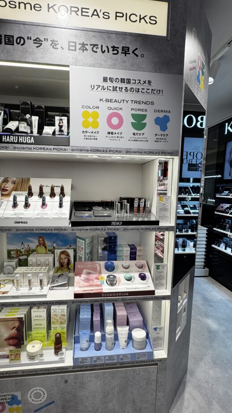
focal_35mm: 17
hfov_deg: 63.9
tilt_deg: -6.5
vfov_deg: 95.9
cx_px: 114
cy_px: 202
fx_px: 186
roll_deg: -0.3
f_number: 2.2
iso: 40
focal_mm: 2.22
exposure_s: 1/178
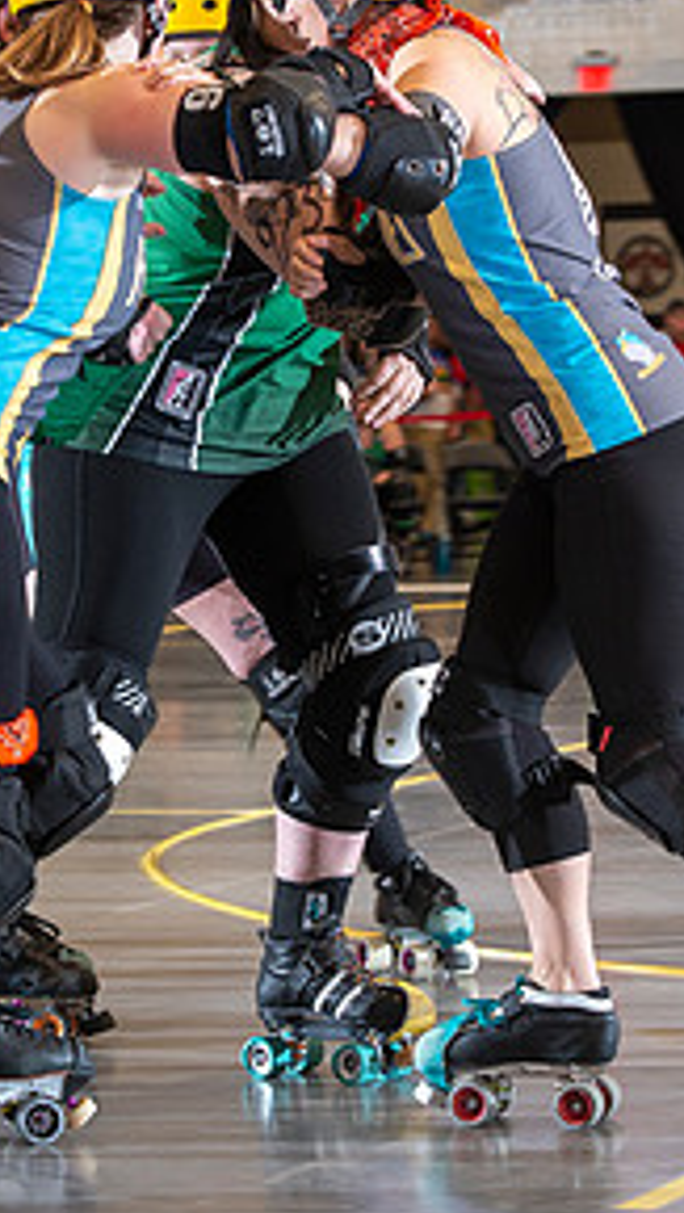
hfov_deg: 7.4
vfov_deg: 13.1
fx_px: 5277
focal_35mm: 164
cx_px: 273
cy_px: 523
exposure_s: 1/160
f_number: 5.6
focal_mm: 78
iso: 640
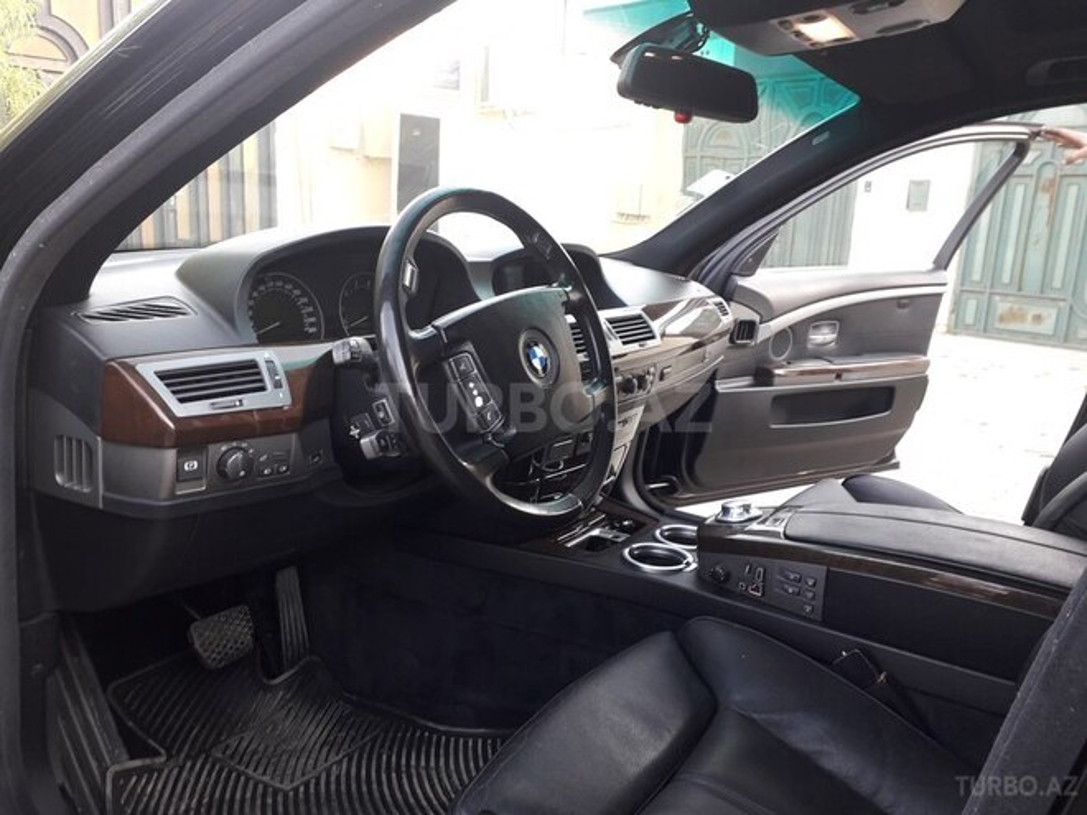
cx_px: 544
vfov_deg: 51.4
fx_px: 848
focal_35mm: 27
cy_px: 408
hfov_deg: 65.3
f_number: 1.9
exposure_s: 1/50
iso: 50
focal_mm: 3.6
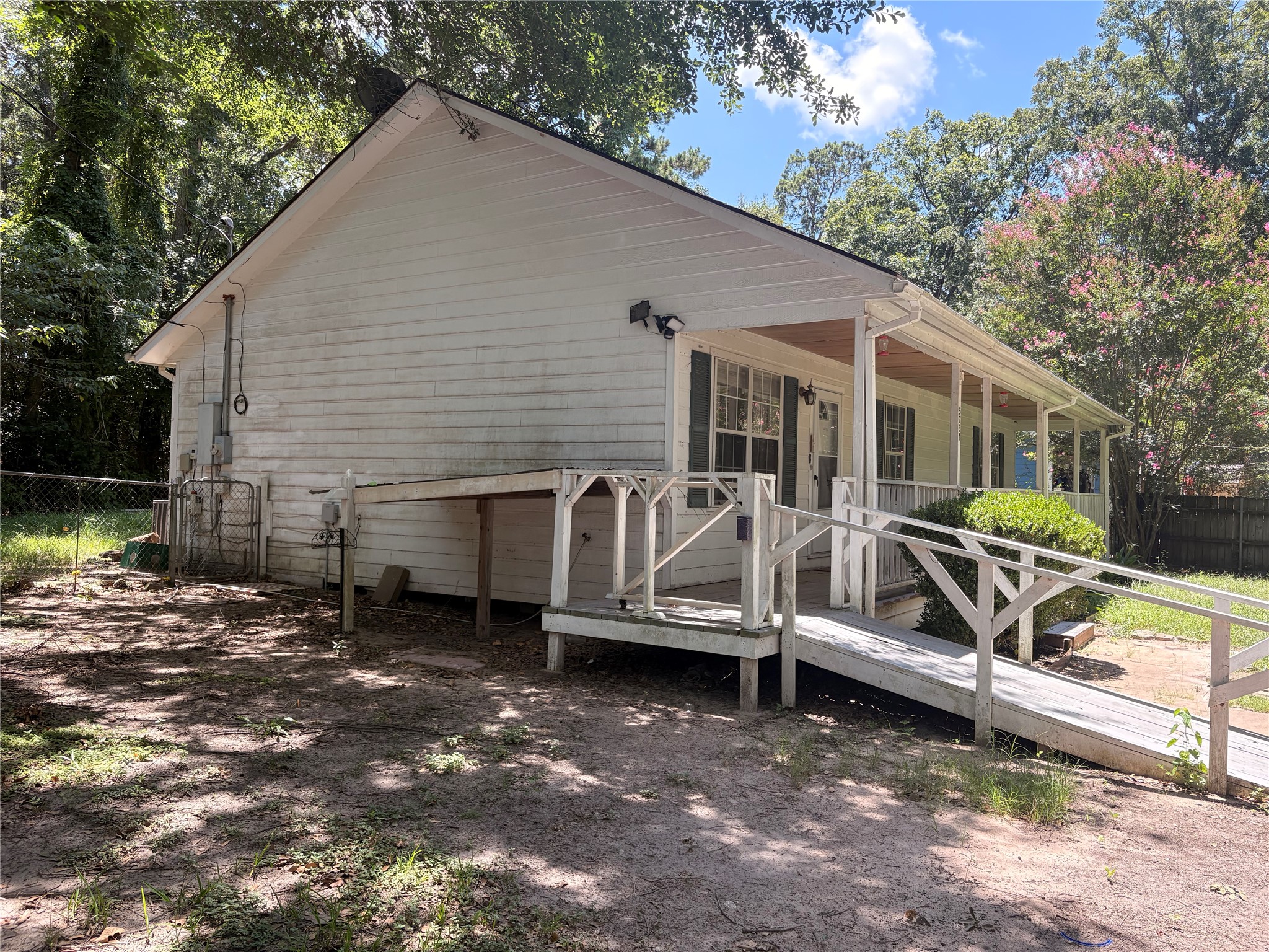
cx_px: 634
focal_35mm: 26
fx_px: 953
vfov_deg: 53.1
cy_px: 476
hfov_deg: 67.3
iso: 64
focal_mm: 5.96
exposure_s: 1/500
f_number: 1.6
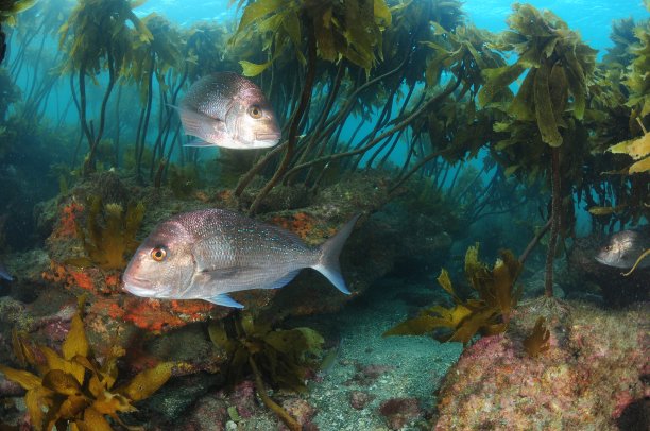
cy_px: 216
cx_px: 325
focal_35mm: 20
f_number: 8
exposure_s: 1/40
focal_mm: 13
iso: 200
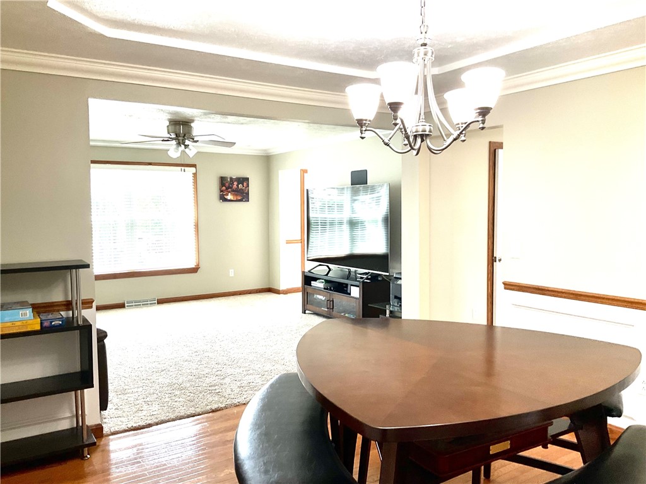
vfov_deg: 48.2
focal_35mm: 29
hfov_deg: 61.7
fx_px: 541
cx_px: 323
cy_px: 242
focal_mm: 3
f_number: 1.8
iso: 64
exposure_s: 1/60
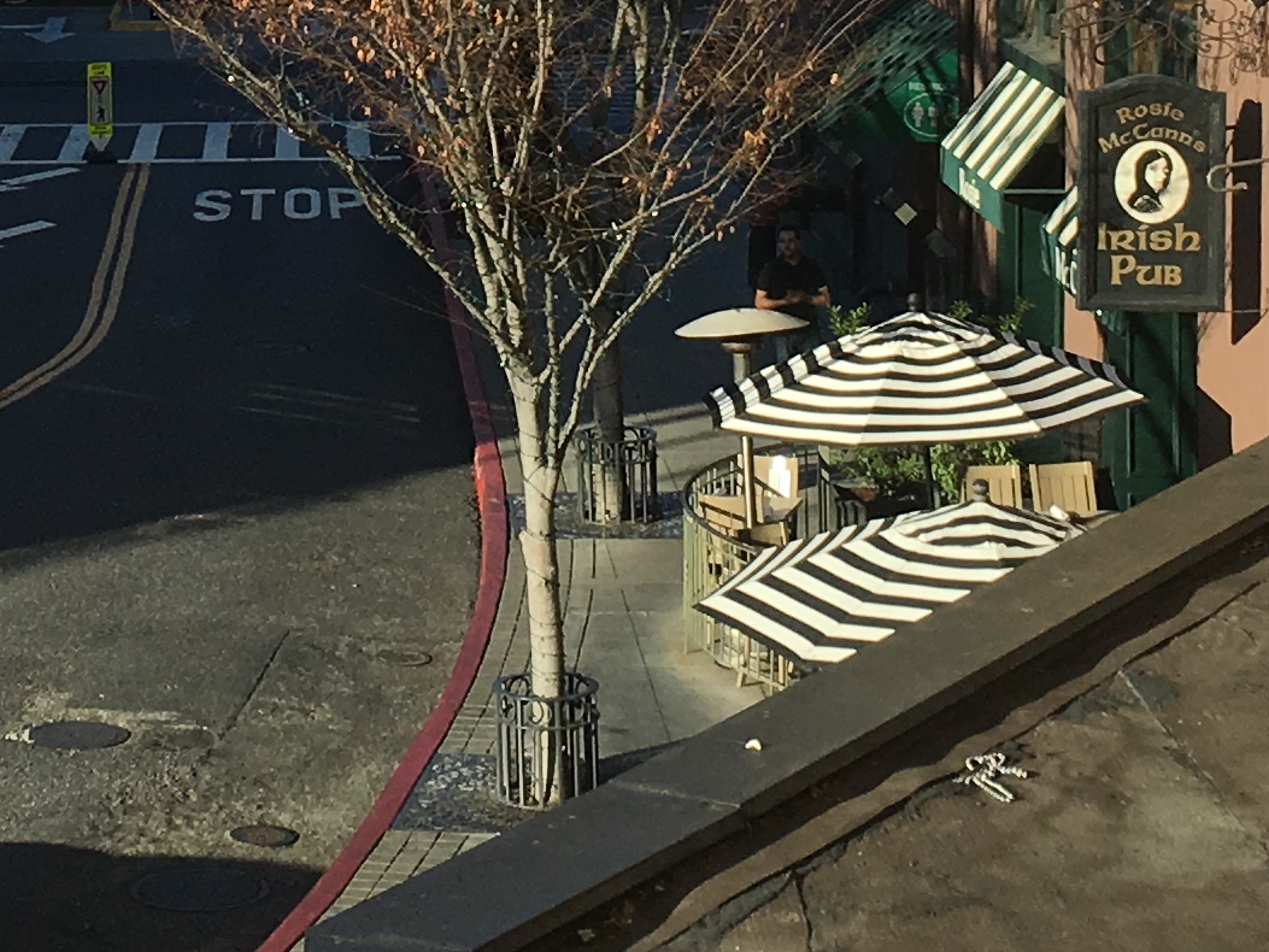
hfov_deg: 17.6
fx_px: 4070
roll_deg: -0.5
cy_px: -434
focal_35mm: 111
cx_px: 271
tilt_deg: -0.2
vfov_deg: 12.7
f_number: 2.2
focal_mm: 4.15
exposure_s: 1/986
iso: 25
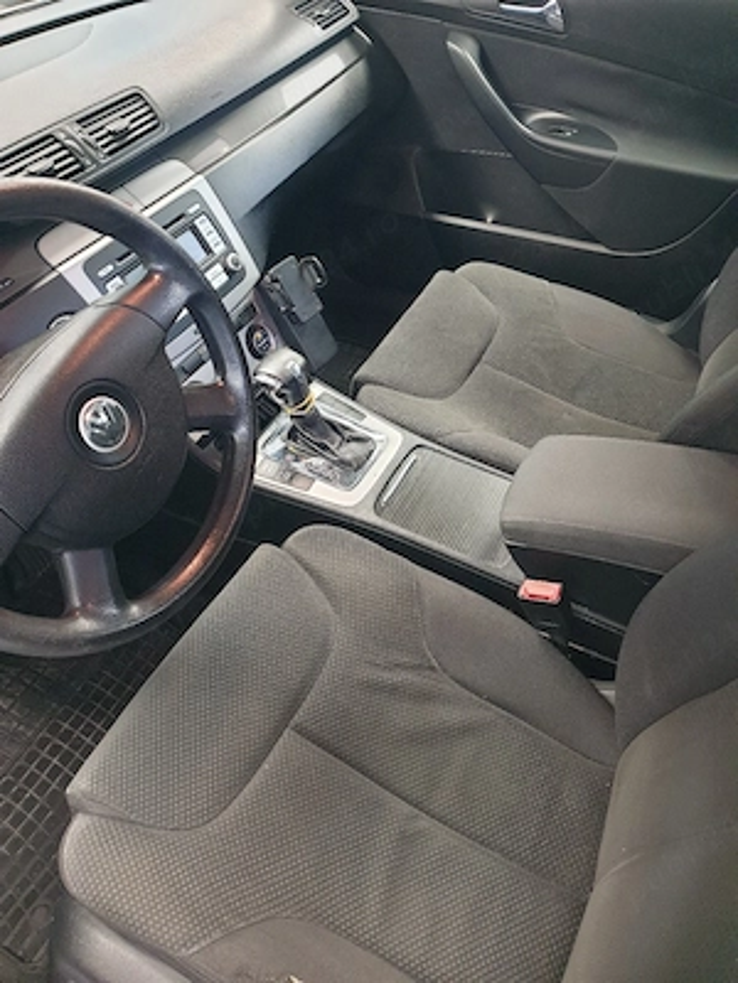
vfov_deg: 67.3
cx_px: 369
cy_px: 492
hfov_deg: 53.1
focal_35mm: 26
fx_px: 739
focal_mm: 4.3
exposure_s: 1/20
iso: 250
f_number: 1.5
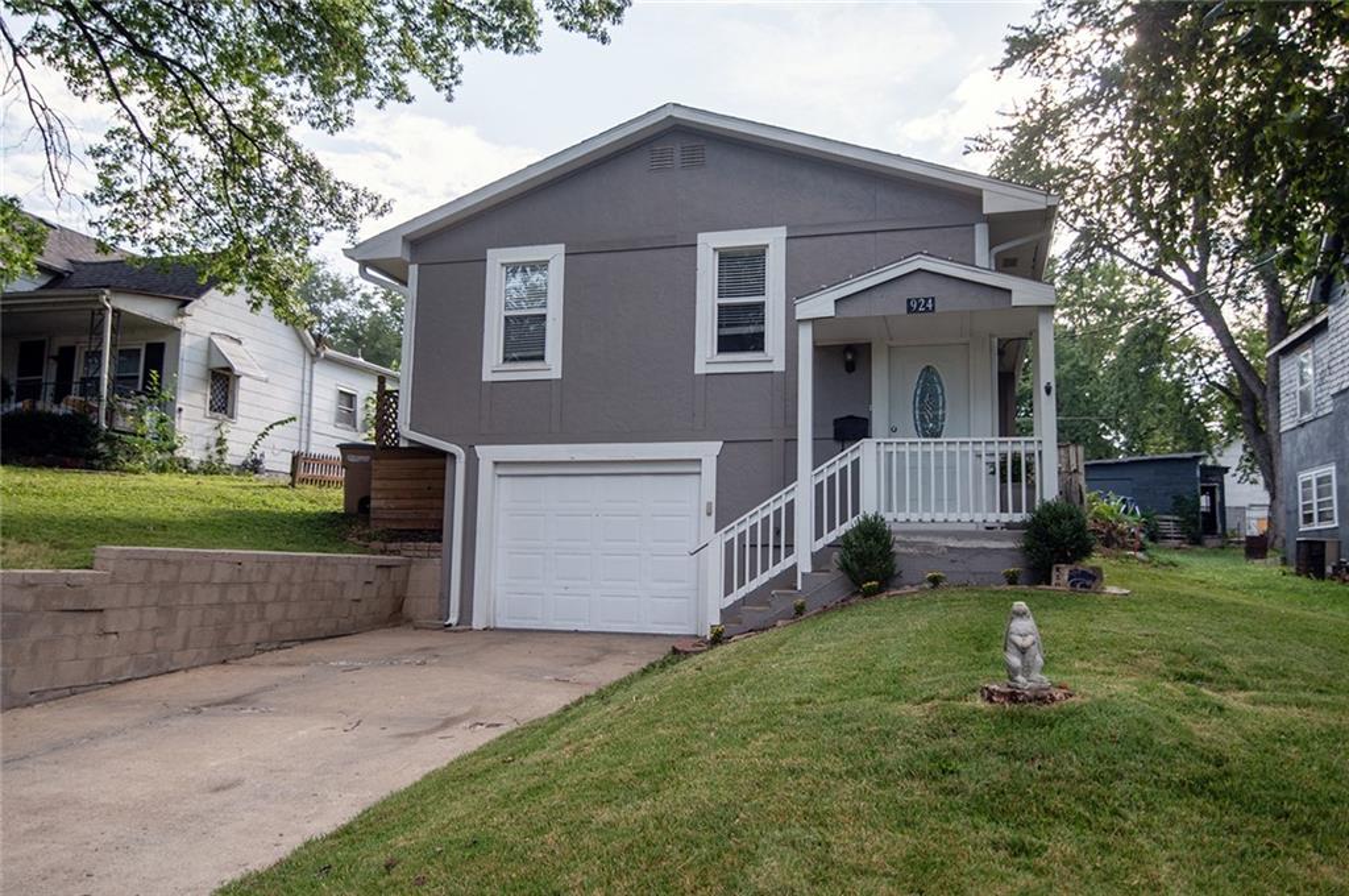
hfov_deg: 65.5
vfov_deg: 46.3
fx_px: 1048
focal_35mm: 28
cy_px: 448
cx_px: 674
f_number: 2.8
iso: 100
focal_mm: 28
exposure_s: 1/2000
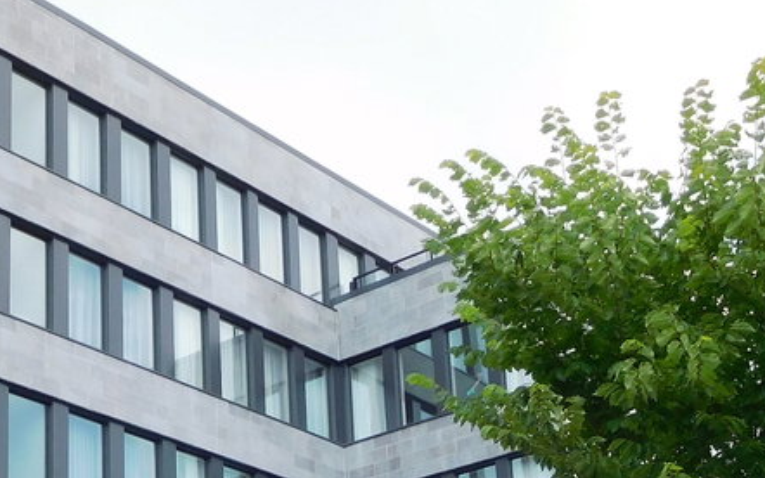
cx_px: 246
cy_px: 592
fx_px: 1501
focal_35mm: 72
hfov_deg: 28.4
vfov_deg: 17.2
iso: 125
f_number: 3.4
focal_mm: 4.5
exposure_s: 1/640
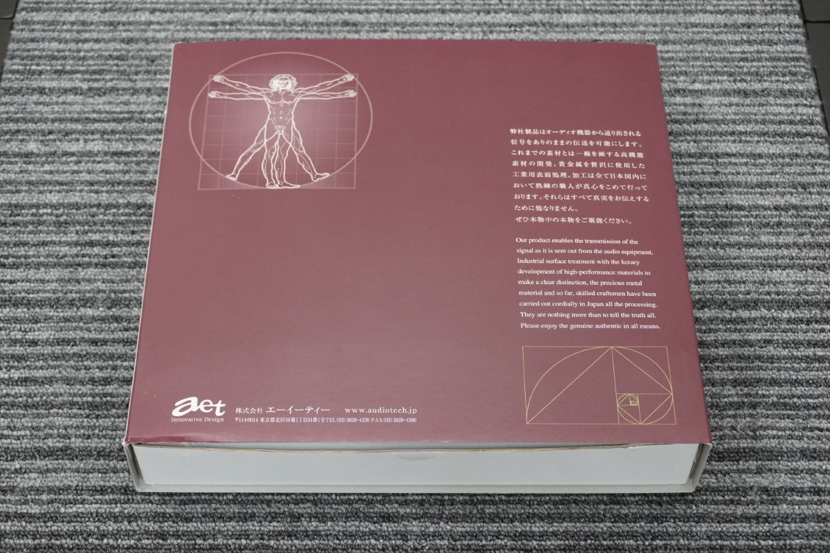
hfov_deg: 31.2
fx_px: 1487
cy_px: 276
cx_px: 415
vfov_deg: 21.1
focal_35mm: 64
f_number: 8
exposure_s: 1/25
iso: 1600
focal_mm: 43
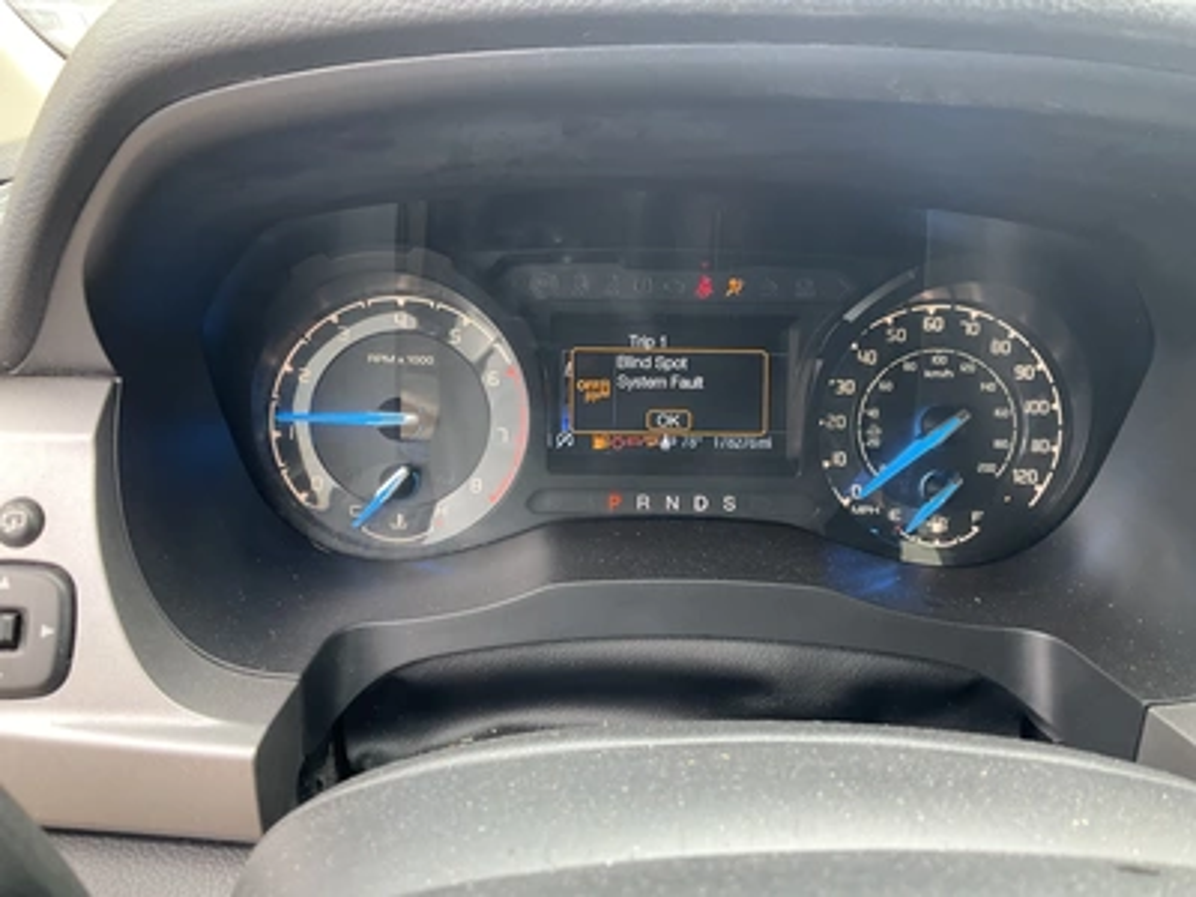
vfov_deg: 48.2
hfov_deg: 61.7
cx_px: 598
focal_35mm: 29
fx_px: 1002
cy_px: 448
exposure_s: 1/60
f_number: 1.8
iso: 80
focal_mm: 3
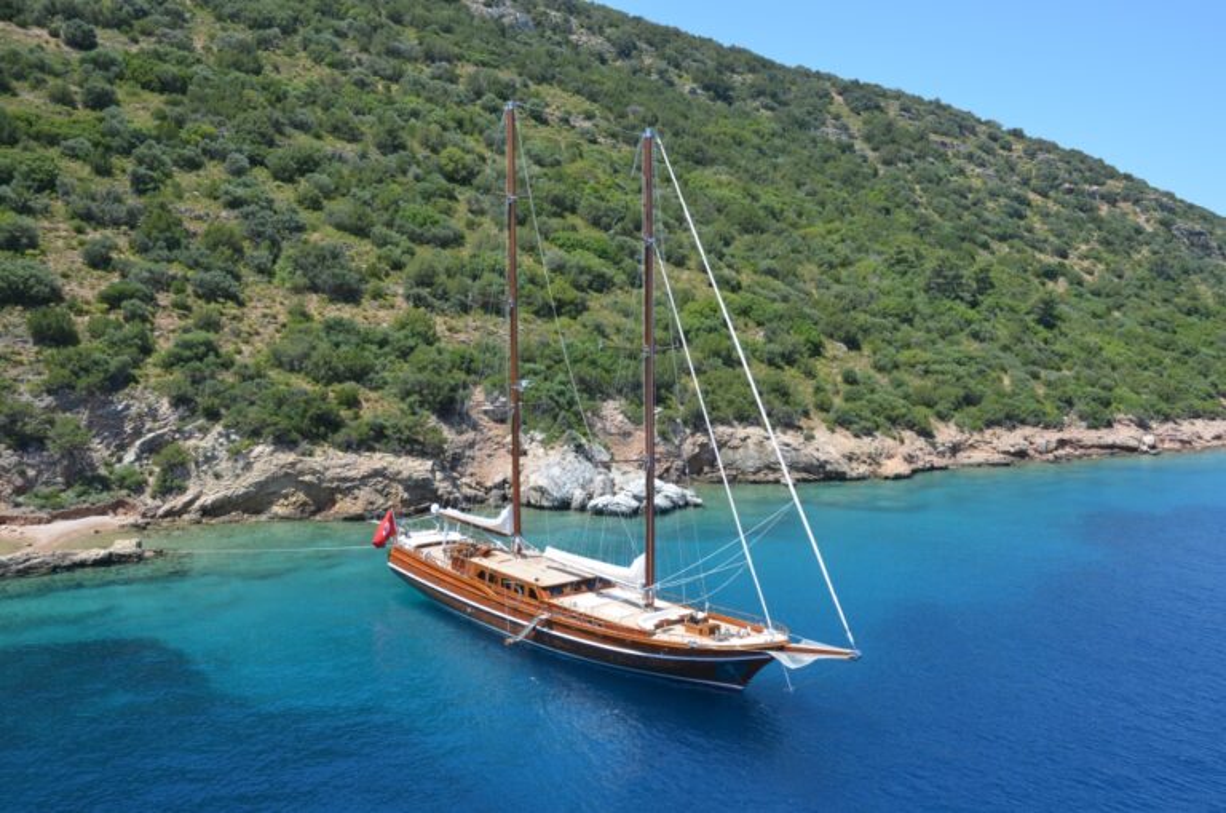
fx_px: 1122
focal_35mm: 33
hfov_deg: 57.3
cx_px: 613
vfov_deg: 39.8
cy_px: 406
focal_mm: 22
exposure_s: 1/250
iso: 140
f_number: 8
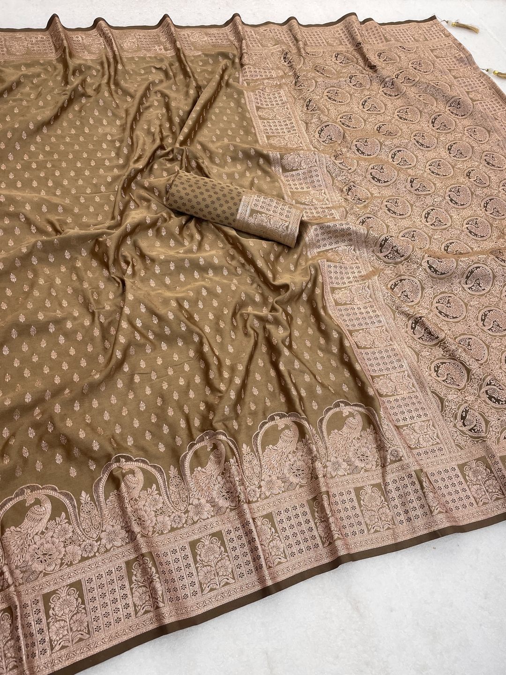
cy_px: 338
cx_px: 253
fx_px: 507
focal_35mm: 26
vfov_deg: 67.3
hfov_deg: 53.1
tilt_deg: -57.4
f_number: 1.6
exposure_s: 1/100
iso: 80
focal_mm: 4.2
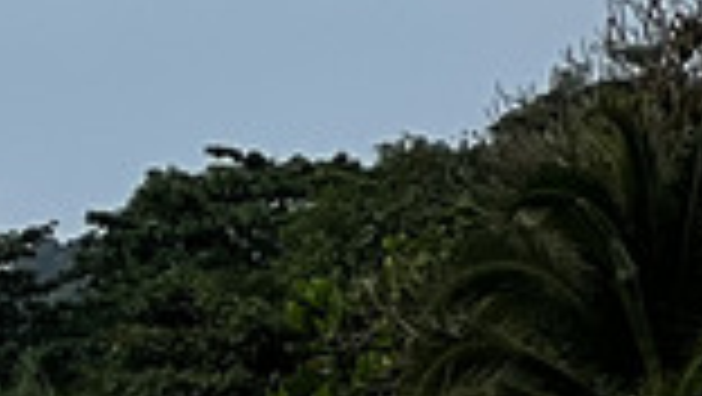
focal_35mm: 647
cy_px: 706
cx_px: -1395
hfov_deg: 3.3
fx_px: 12052
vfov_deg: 1.9
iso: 32
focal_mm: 9
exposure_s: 1/573
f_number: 2.8
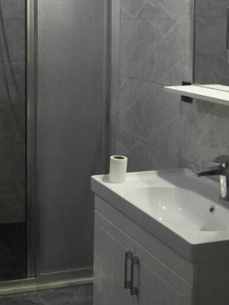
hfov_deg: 22.6
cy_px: 97
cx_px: 40
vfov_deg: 30.0
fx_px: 565
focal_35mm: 64
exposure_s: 1/160
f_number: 2.8
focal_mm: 17
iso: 3200
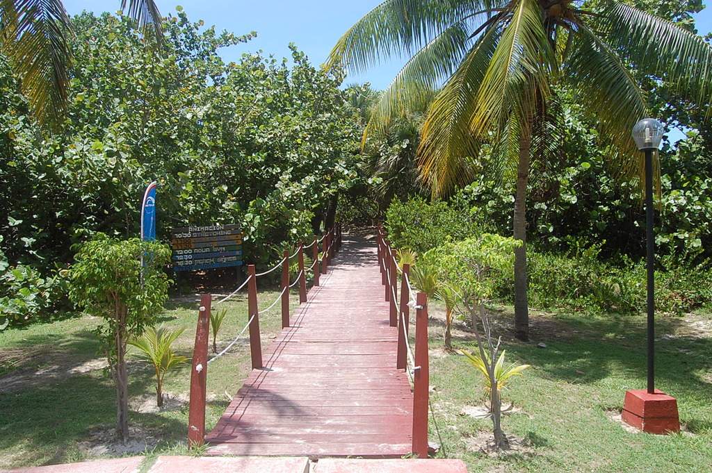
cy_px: 236
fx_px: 534
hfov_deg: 67.4
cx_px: 356
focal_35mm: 27
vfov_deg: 47.9
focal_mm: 18
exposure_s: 1/250
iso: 200
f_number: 8
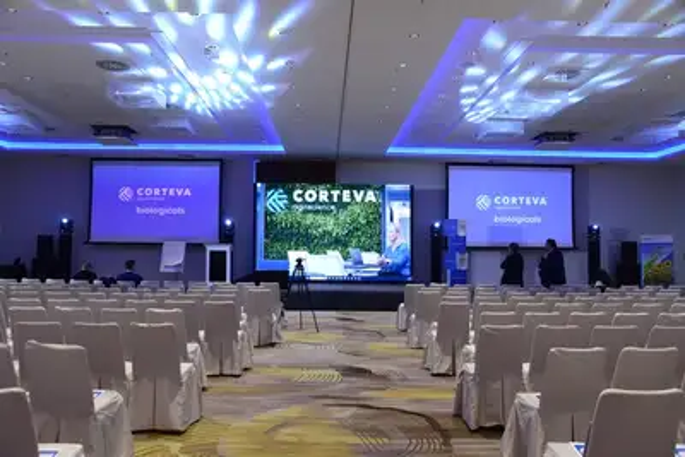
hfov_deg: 61.9
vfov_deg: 43.6
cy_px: 228
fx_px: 571
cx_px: 342
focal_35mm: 30
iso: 2500
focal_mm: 30
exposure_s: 1/200
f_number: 4.5
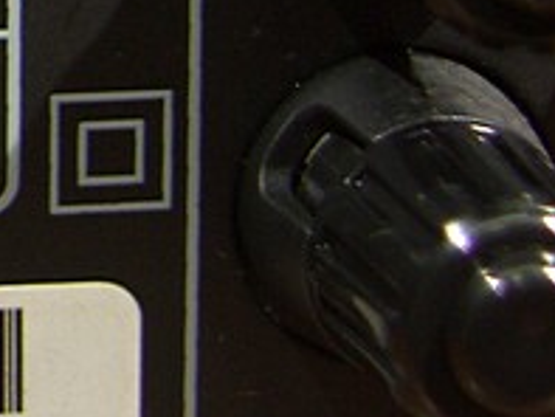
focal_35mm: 254
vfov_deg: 5.8
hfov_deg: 7.3
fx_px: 4075
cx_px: -747
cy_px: -285
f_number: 2.5
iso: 50
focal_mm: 12.9
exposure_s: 1/50
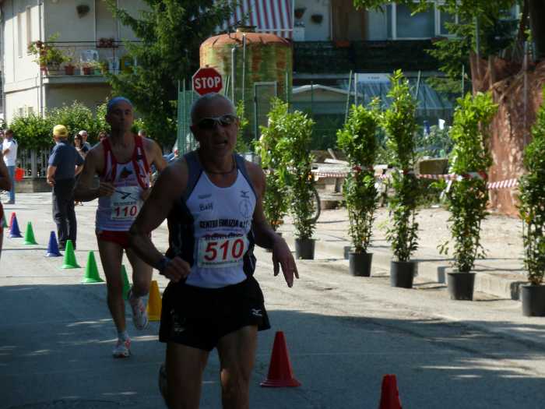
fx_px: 2661
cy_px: 204
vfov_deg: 8.8
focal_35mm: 169
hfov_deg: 11.7
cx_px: 272
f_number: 4.5
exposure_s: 1/500
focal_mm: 27.8
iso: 160
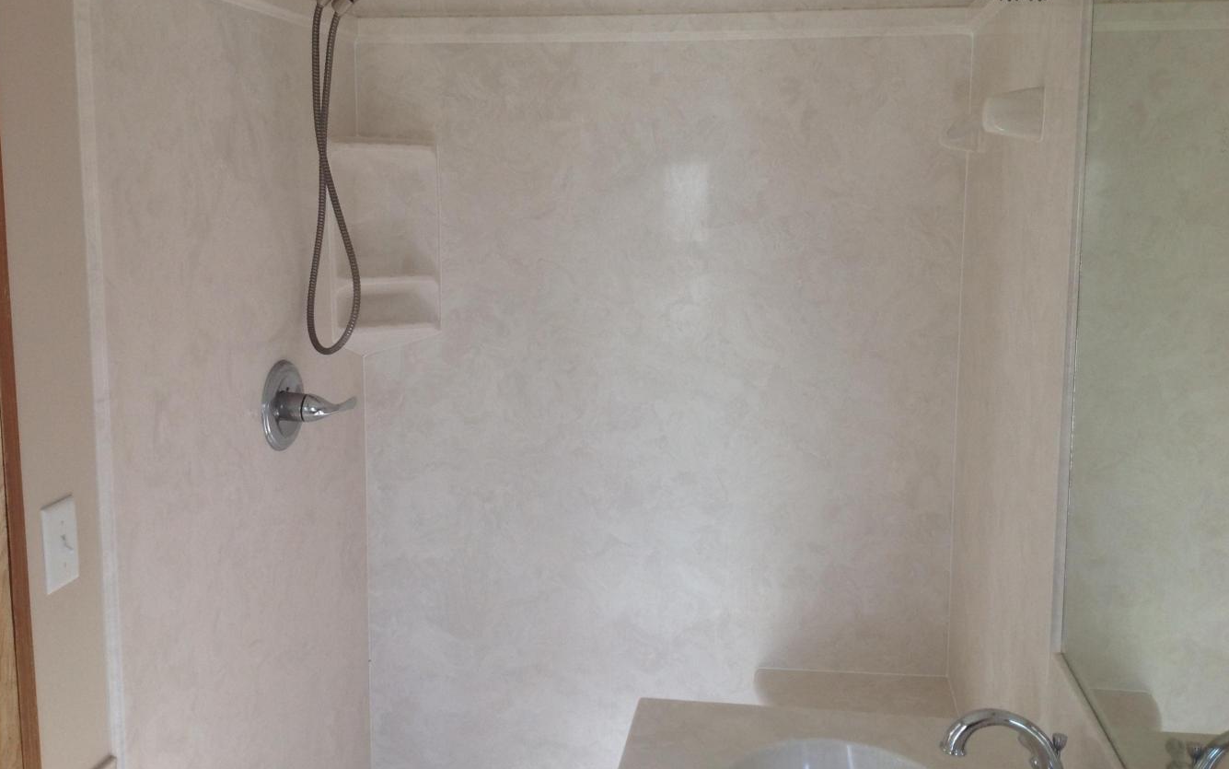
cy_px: 342
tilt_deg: -9.0
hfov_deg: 51.5
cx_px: 623
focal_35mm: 38
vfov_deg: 33.6
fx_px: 1273
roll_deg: +1.1
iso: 50
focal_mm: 4.28
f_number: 2.4
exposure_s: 1/24
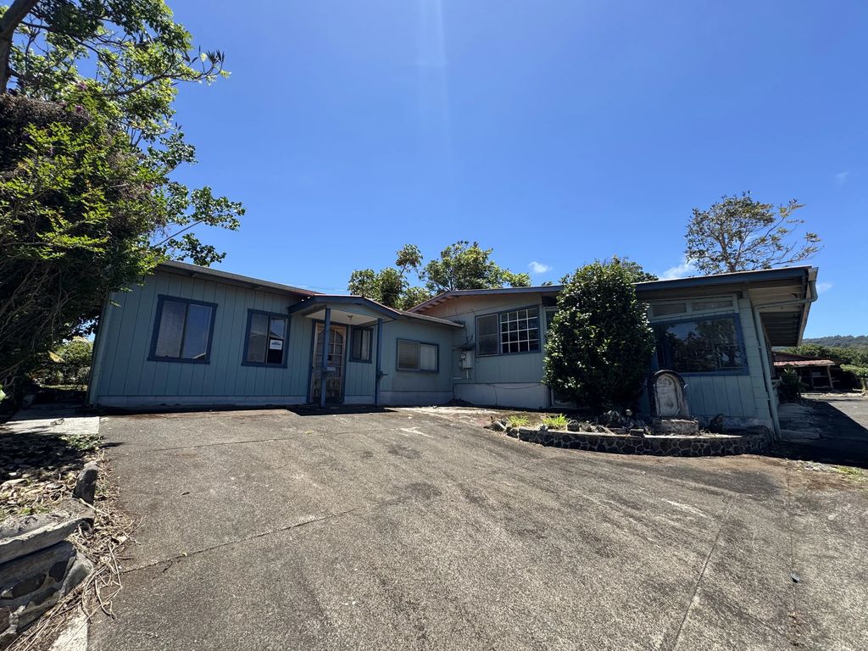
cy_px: 326
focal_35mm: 14
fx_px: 351
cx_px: 434
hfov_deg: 102.1
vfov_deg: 85.7
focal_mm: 2.22
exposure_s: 1/993
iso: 50
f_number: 2.2
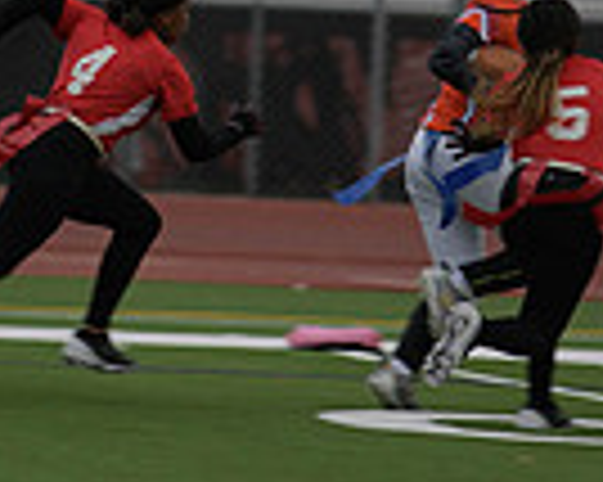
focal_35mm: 811
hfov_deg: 2.4
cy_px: -16
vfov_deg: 1.9
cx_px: 184
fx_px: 14463
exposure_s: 1/200
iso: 110
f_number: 2.8
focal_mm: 200
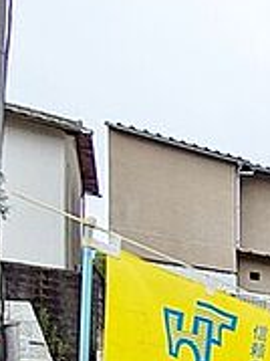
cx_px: 500
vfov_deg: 33.4
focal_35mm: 47
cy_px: 428
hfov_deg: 20.5
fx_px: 489
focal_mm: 1.83
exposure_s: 1/1605
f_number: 2.2
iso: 47
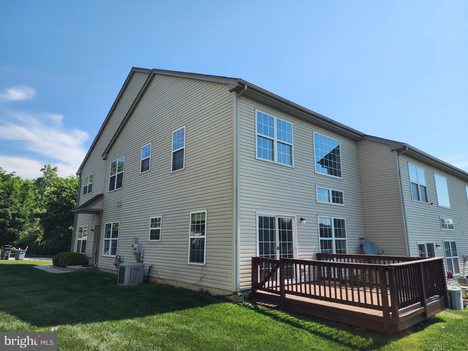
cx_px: 234
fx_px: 311
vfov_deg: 58.9
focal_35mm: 23
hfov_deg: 73.9
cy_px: 176
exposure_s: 1/989
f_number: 1.8
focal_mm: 6.4
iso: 12
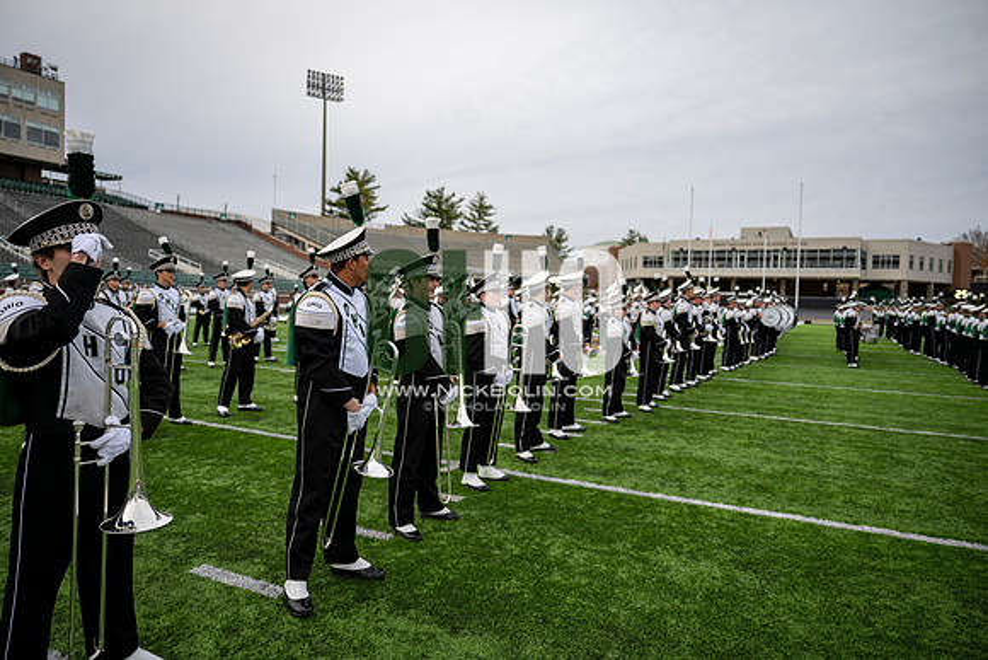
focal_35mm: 24
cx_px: 494
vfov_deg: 53.2
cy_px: 330
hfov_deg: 73.7
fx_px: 659
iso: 125
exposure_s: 1/500
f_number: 2.8
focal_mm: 24
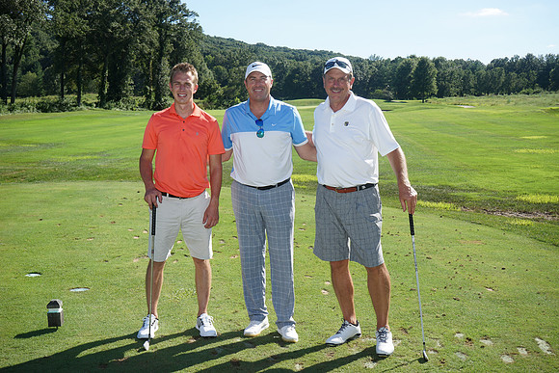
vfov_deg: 30.5
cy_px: 186
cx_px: 280
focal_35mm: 44
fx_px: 683
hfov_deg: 44.5
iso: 100
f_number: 9
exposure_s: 1/160
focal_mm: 44
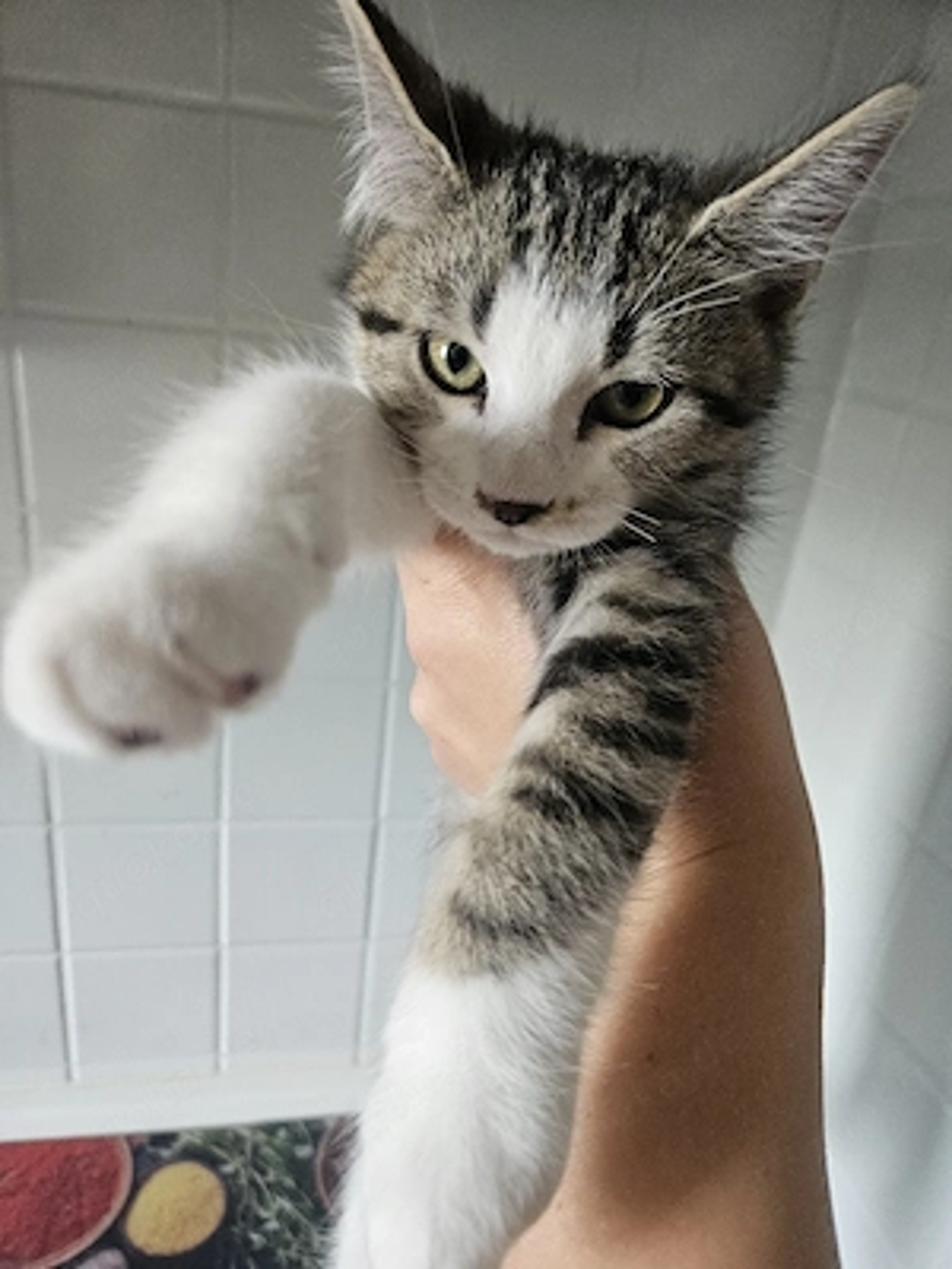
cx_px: 476
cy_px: 634
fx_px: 843
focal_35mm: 23
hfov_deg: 58.9
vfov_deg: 73.9
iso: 320
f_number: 1.8
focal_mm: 5.4
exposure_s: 1/101
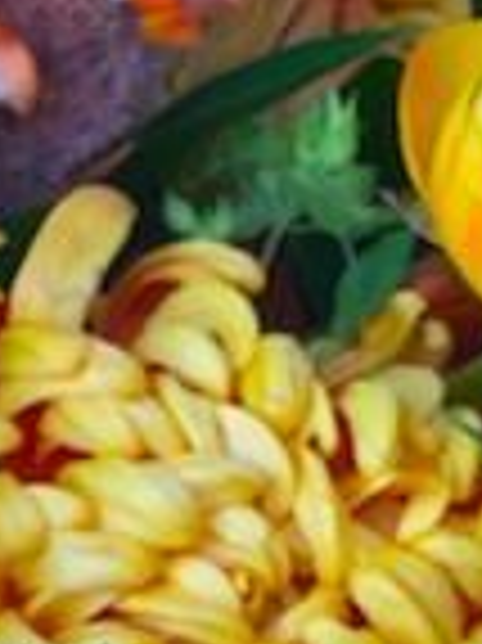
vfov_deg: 11.4
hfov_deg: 9.1
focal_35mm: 162
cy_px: 1108
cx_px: 90
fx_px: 3012
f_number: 2.2
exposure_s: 1/60
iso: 32
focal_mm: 4.15
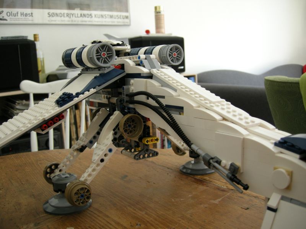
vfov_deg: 39.7
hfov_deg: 51.4
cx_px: 153
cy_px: 114
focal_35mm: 36
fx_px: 318
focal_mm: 7.5
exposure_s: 1/30
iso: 93
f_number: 2.7
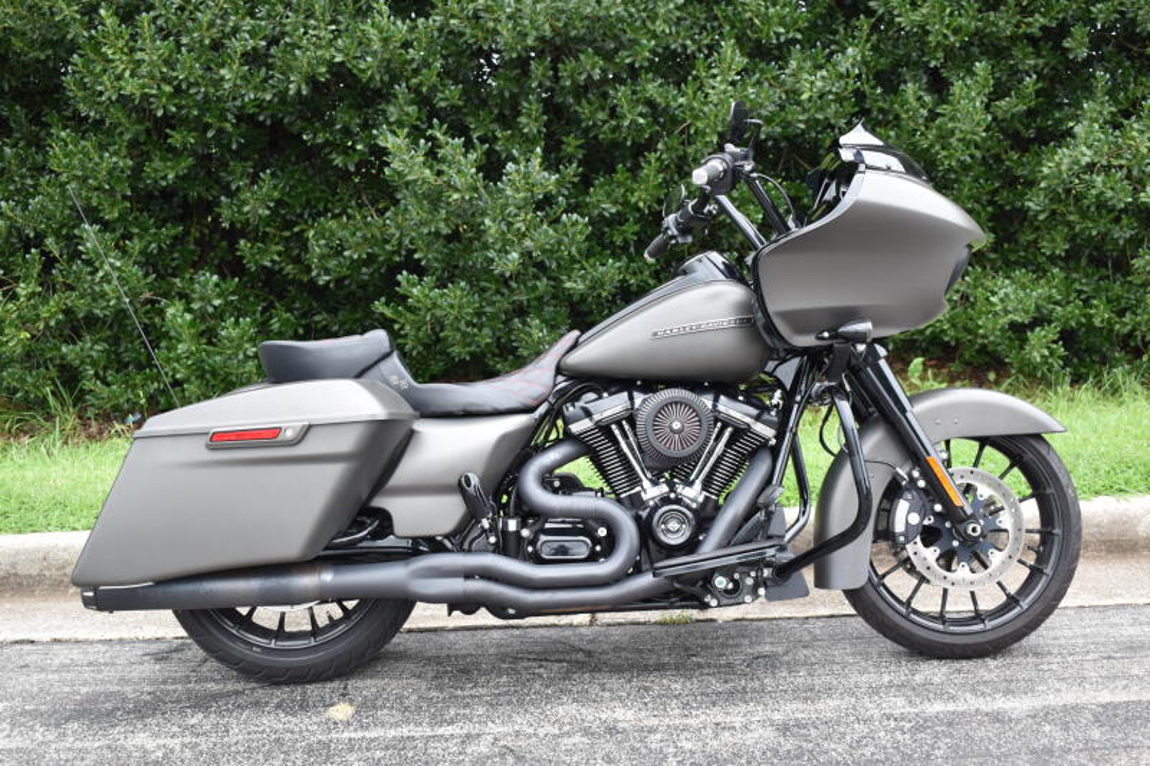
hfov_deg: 45.0
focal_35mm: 44
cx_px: 575
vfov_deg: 30.8
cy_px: 383
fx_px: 1389
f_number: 5.6
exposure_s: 1/250
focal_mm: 29
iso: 360
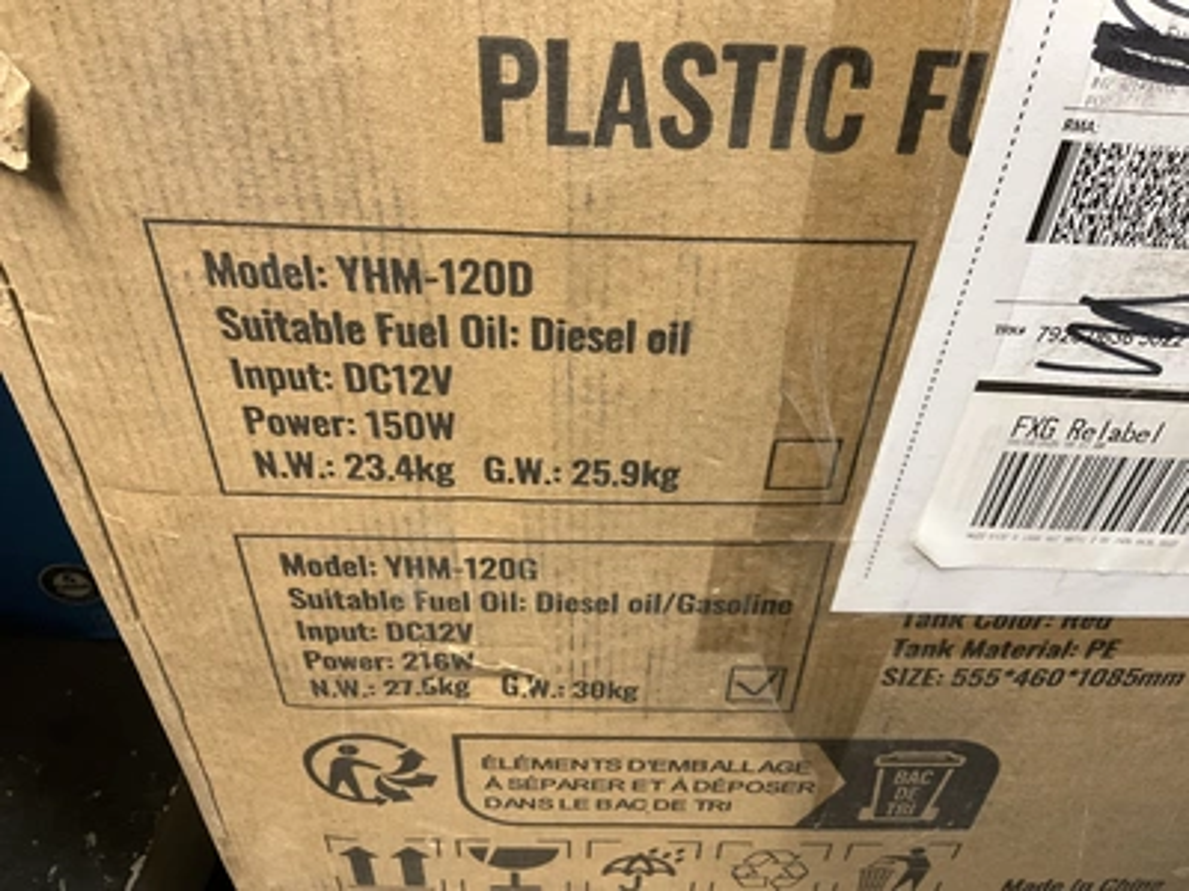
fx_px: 996
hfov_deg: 61.7
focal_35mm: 29
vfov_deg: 48.2
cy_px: 446
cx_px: 594
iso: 200
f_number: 1.8
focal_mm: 3
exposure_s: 1/60
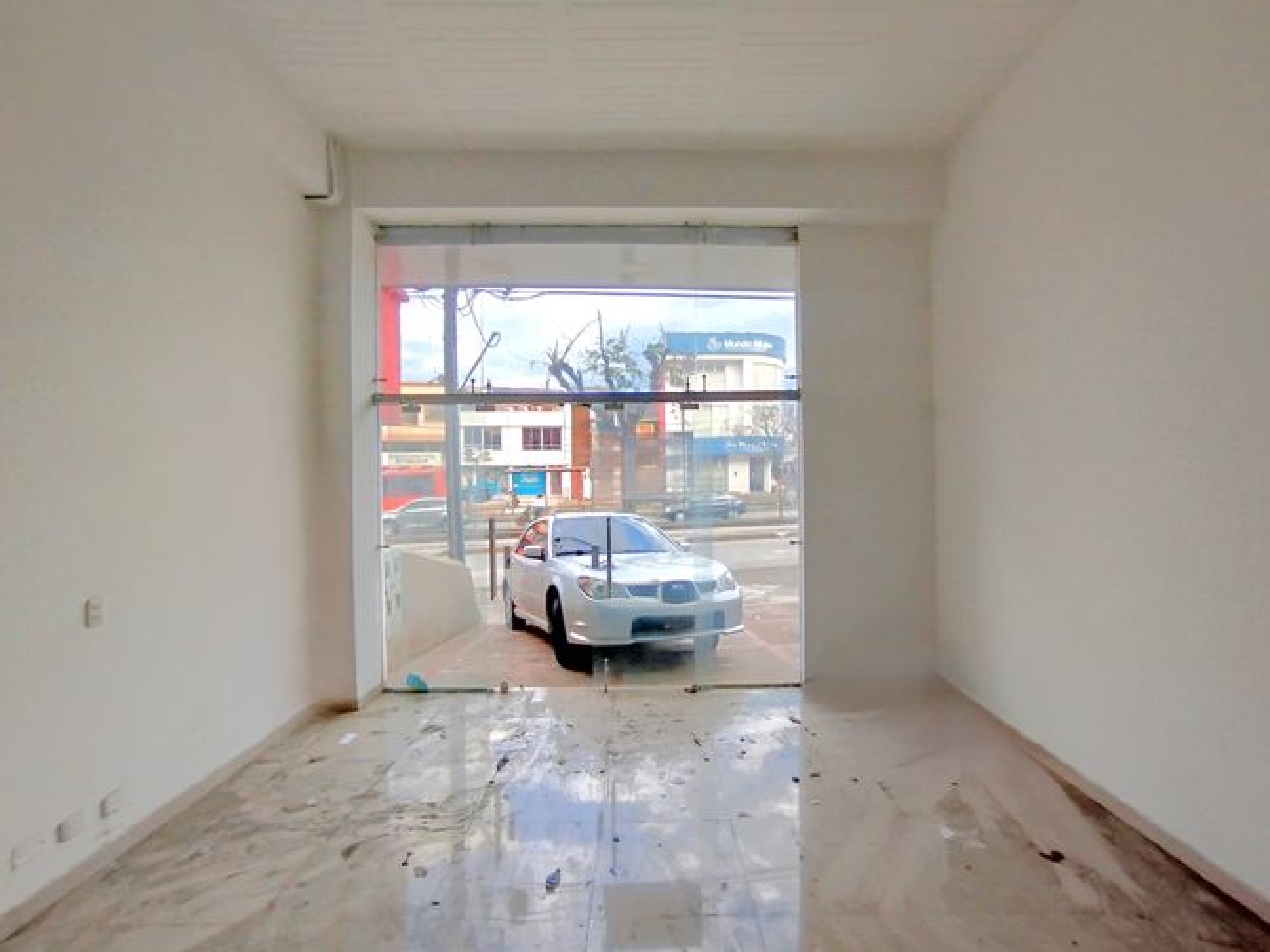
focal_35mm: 15
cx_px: 635
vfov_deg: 81.7
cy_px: 476
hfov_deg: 98.2
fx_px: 550
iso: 100
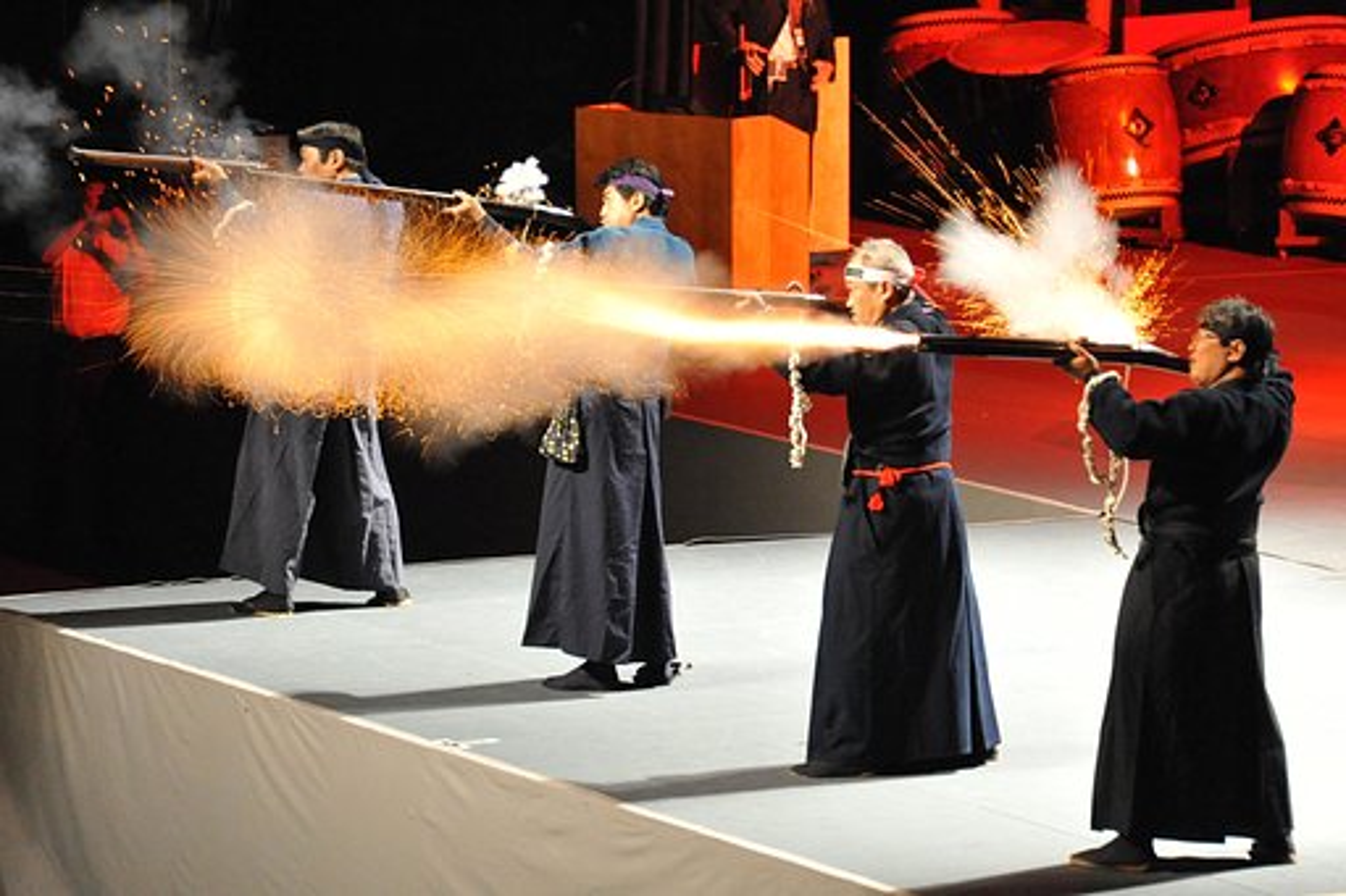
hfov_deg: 12.1
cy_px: 448
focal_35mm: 170
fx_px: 6354
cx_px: 673
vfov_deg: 8.1
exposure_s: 1/40
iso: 6400
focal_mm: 170
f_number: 5.6
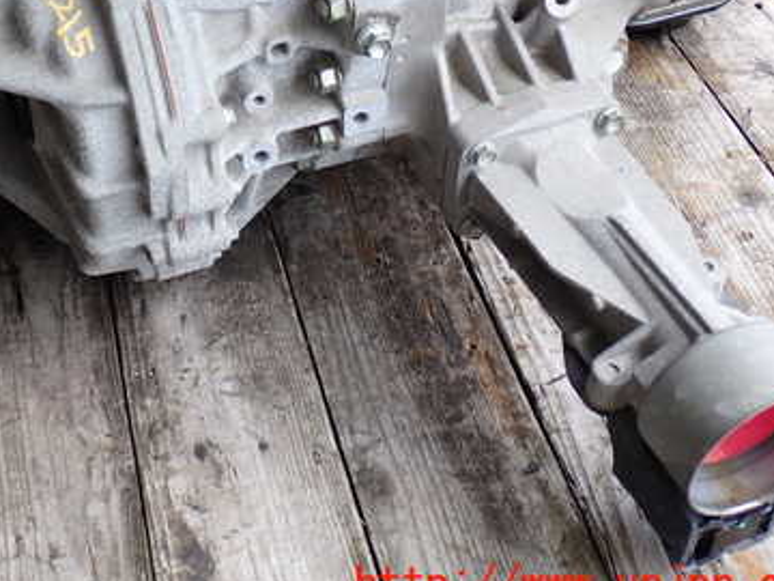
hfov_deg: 31.6
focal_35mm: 60
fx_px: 1342
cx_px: 196
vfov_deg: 24.1
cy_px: 129
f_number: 2.5
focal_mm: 6.37
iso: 100
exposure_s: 1/80
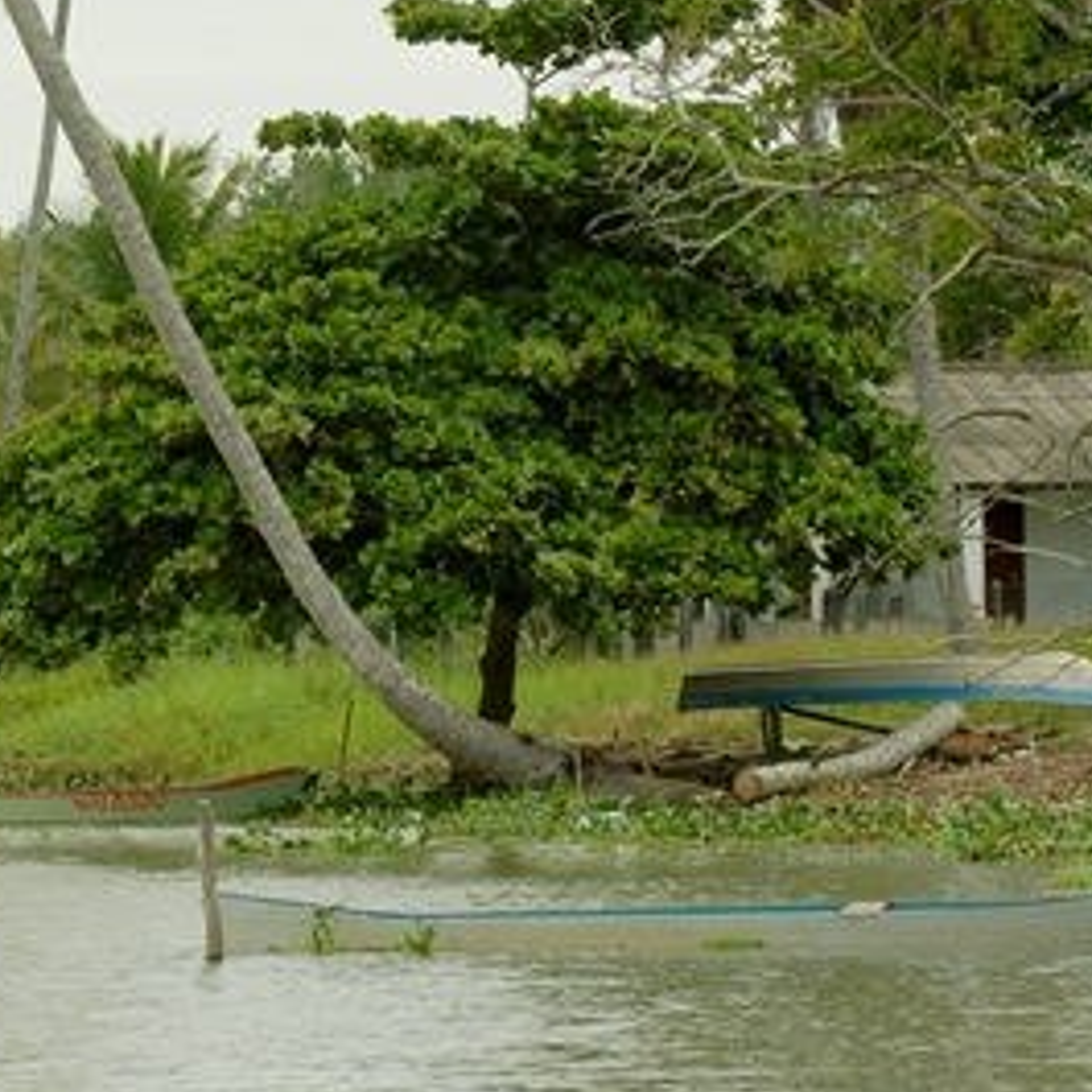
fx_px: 13776
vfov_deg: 4.5
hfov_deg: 4.5
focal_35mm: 386
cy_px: 58
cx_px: -194
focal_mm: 100
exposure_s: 1/160
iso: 100
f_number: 6.3
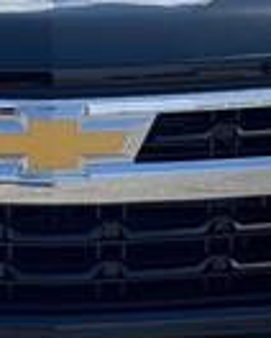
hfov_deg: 12.5
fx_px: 1230
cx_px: 41
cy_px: 197
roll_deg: -1.1
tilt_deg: -15.7
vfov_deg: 15.6
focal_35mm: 123
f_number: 1.6
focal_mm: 4.2
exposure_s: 1/1642
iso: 32
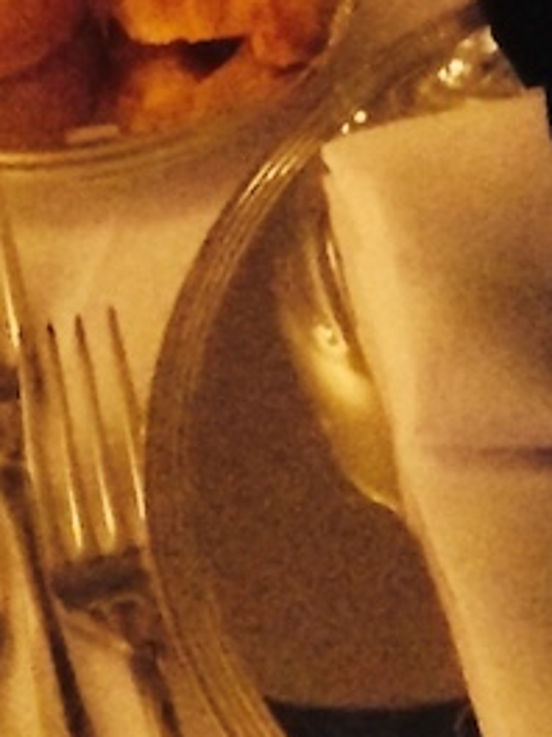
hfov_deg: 7.2
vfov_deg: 8.3
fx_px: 4337
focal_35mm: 204
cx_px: 566
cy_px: -1454
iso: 800
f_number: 2.4
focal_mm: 4.12
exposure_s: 1/15
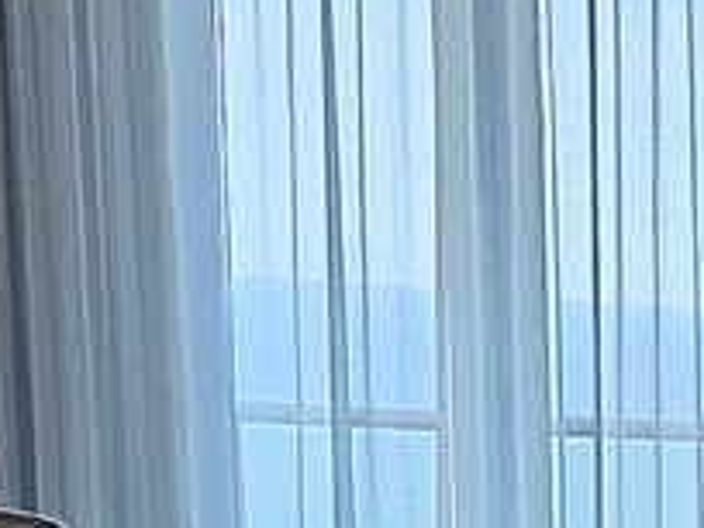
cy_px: 1146
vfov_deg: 7.8
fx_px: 3661
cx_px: 1995
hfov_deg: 9.2
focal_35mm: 180
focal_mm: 6.3
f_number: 1.7
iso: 320
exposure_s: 1/170
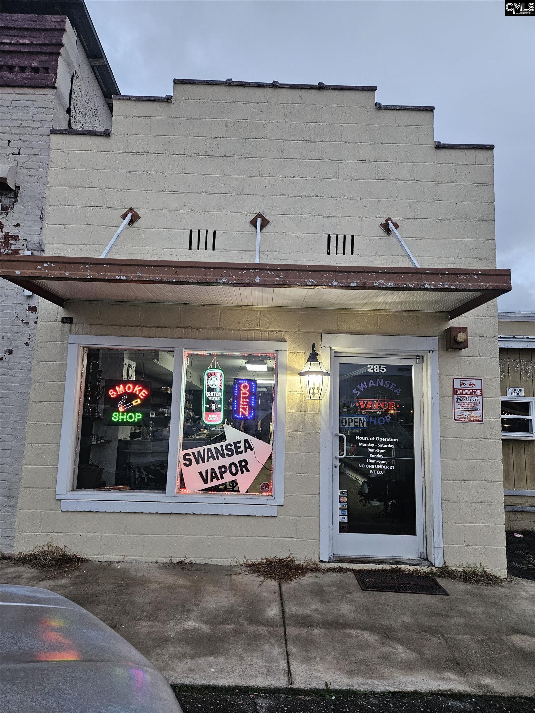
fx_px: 474
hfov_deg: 58.9
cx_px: 268
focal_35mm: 23
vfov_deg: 73.9
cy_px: 356
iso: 500
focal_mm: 5.4
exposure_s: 1/120
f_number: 1.8
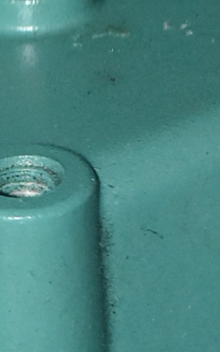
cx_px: -454
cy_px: 159
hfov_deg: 4.3
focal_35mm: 293
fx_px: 2813
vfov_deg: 7.2
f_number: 4.5
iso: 3200
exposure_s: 1/60
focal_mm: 29
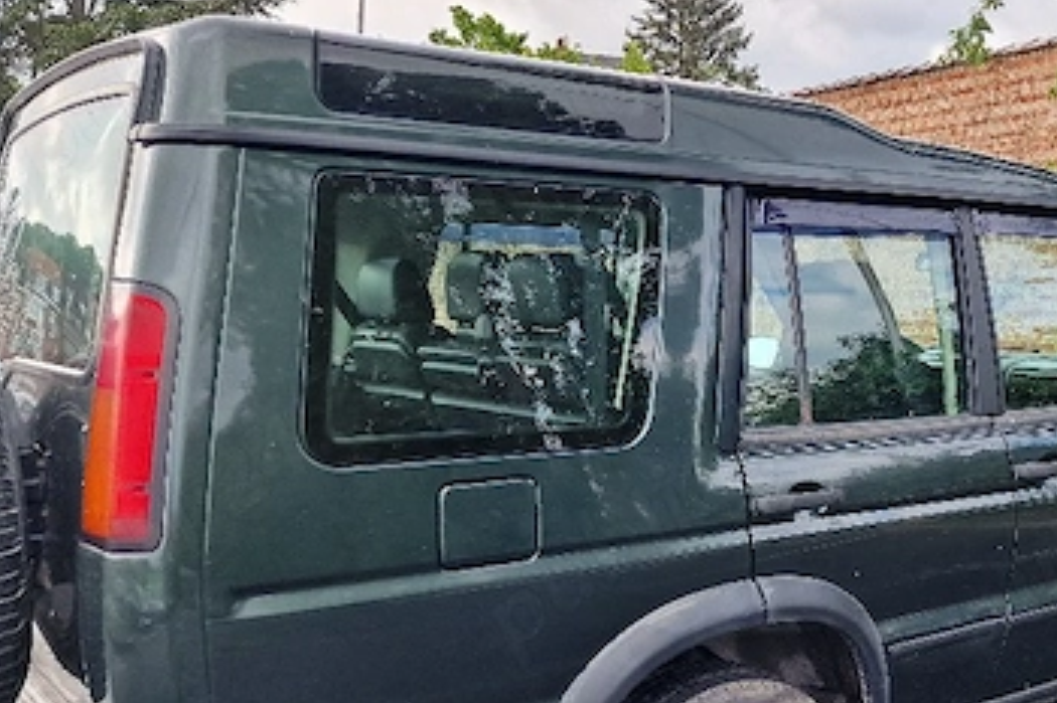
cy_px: 516
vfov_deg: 32.1
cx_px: 803
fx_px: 1203
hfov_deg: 45.6
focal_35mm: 41
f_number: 1.8
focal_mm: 6.4
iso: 50
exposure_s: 1/182
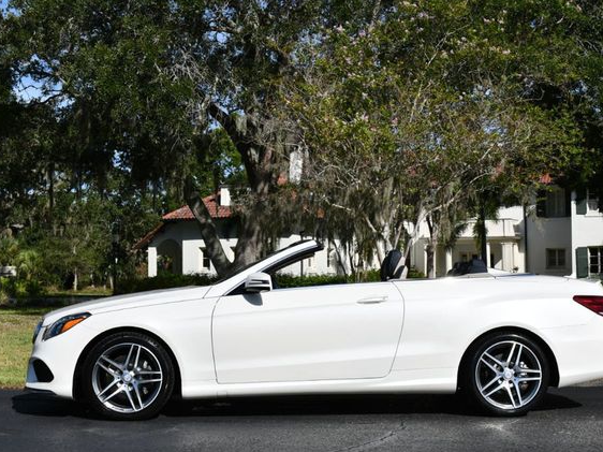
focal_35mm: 57
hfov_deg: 33.8
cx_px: 329
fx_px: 992
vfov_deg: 25.6
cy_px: 228
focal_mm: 26
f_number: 10
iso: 100
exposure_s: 1/400
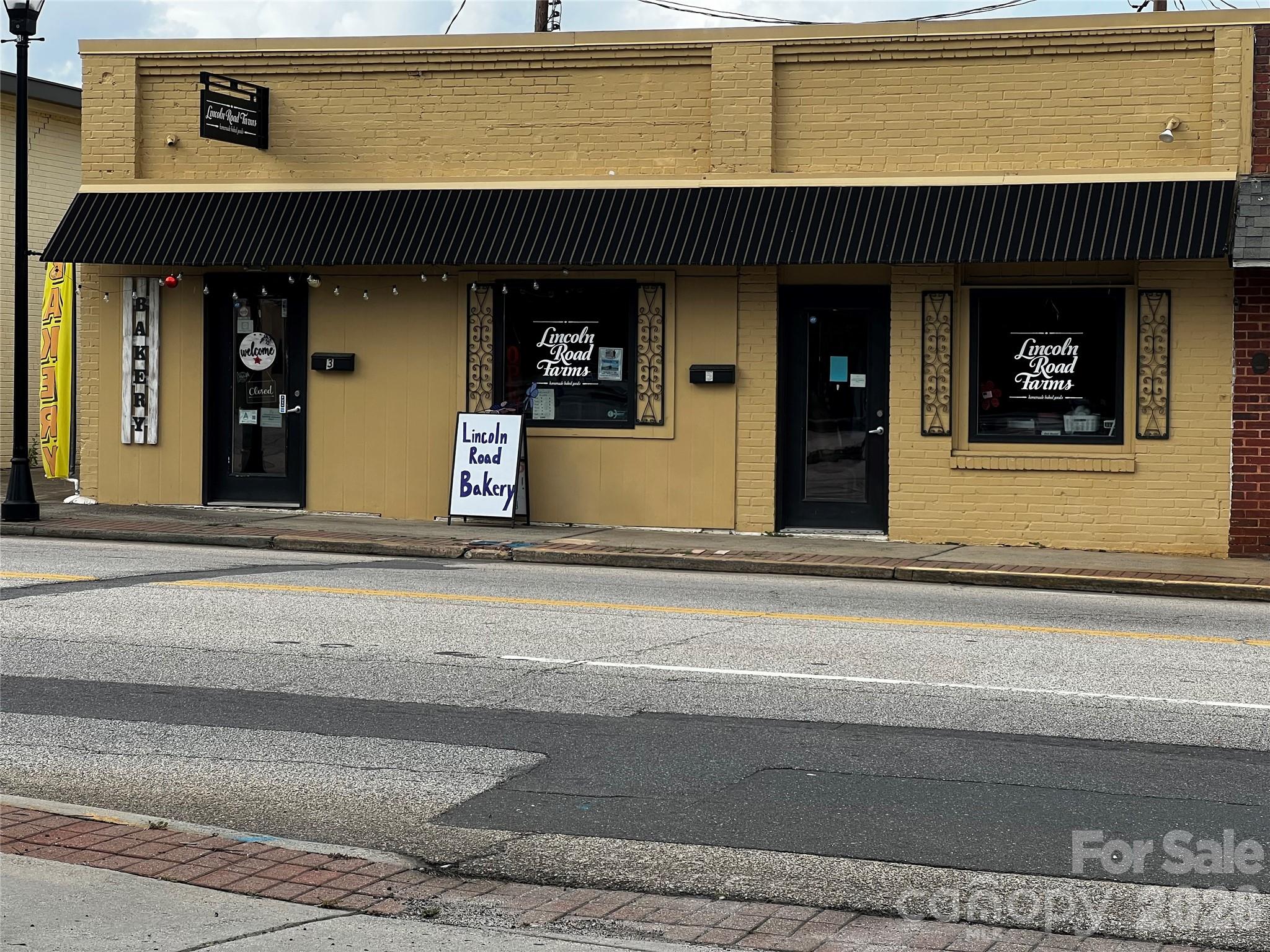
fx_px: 2825
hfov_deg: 25.3
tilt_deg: -2.1
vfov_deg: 19.1
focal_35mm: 77
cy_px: 476
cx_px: 635
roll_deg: -1.4
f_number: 2.8
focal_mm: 9
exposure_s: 1/426
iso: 32
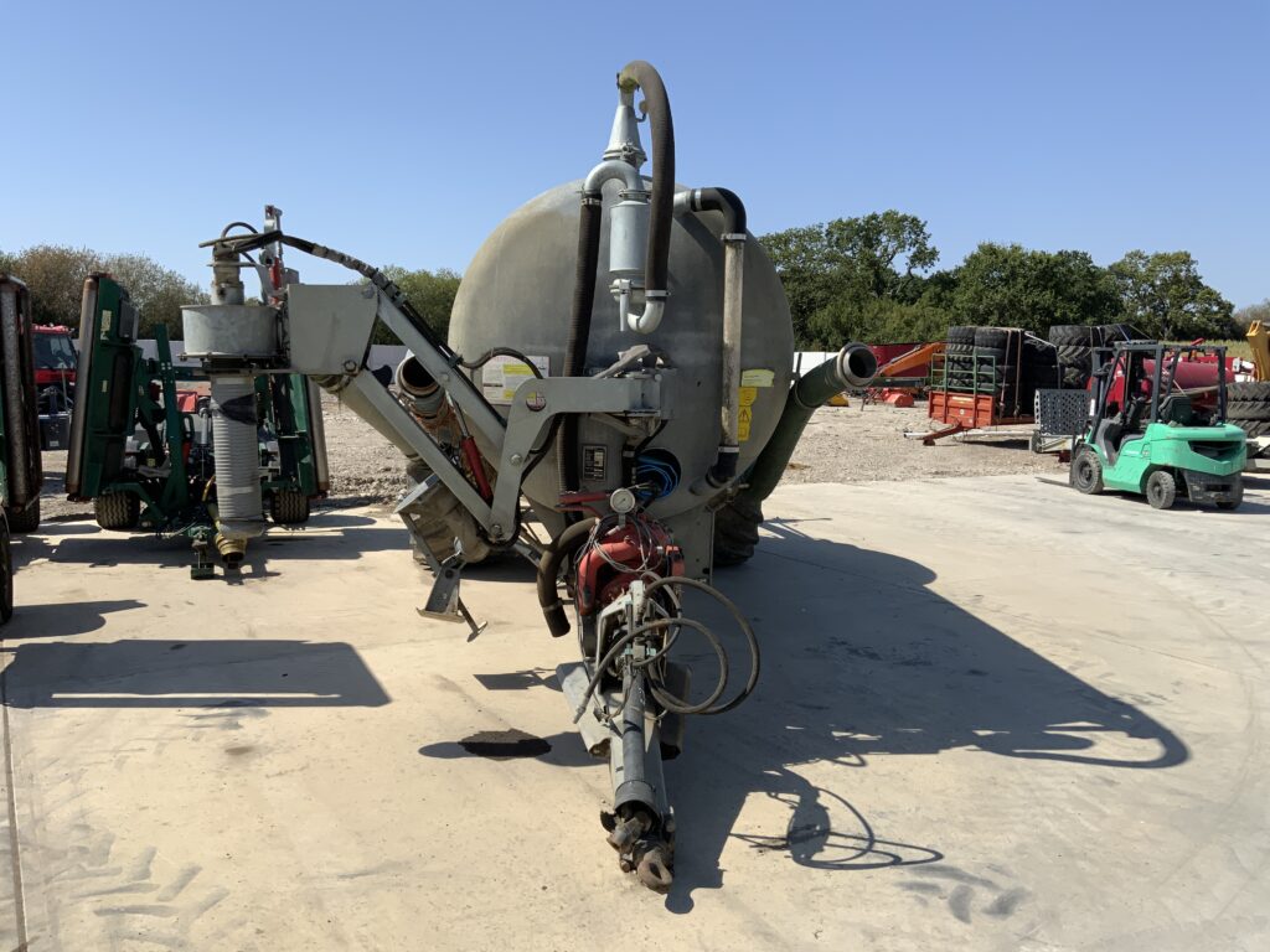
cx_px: 635
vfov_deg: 48.2
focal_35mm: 29
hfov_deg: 61.7
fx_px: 1064
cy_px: 476
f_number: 1.8
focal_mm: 3
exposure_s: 1/2320
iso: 16
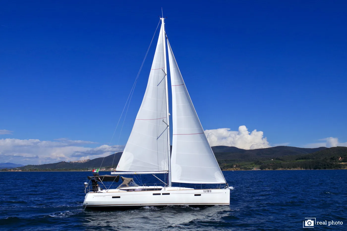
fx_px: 332
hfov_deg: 55.1
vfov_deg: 38.4
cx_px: 174
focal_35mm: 34
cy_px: 116
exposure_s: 1/1250
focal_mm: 23
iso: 200
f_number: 11
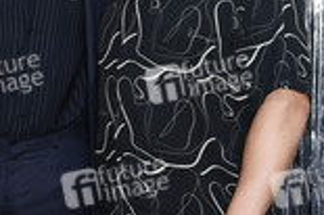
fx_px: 1465
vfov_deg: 8.4
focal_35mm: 163
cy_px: 27
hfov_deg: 12.3
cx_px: -66
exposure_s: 1/250
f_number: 5.6
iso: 400
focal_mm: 56
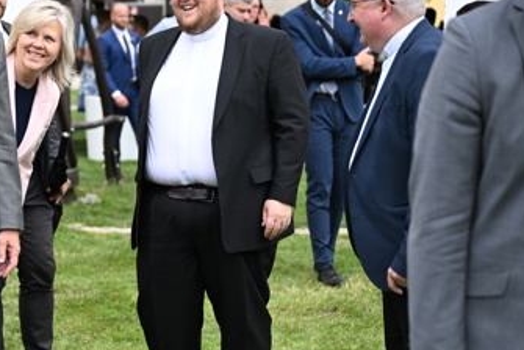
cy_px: 250
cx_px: 108
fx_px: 1559
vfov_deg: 12.8
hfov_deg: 18.9
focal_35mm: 107
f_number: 2.8
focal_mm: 52
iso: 2000
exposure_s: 1/13000
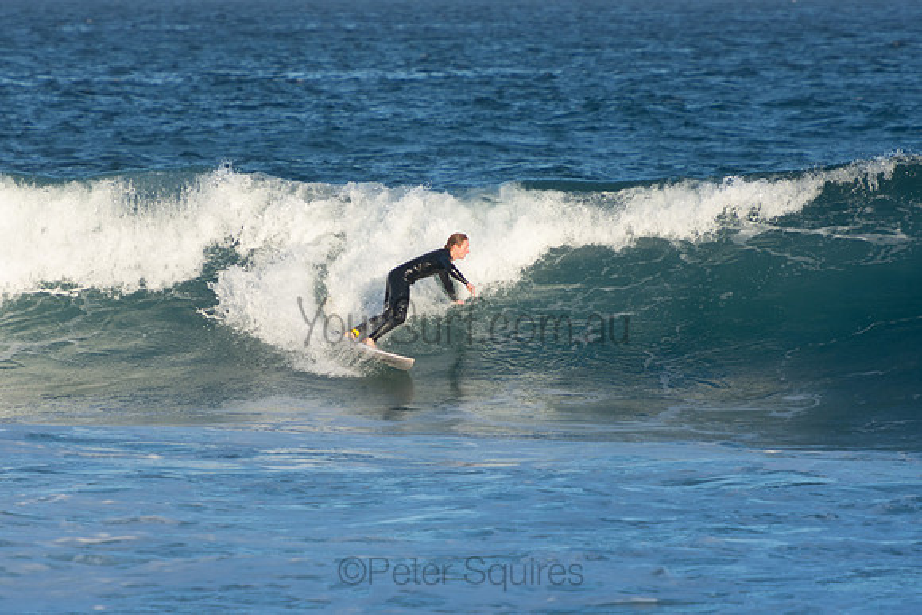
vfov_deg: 2.7
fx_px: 12993
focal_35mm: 507
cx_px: 477
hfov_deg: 4.1
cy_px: 297
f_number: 5.6
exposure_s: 1/800
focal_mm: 320
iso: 250
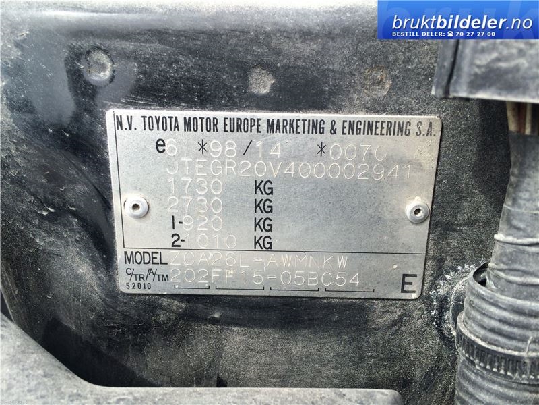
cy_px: 202
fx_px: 452
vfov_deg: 48.2
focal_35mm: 29
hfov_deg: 61.7
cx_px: 270
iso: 32
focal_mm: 4.15
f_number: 2.2
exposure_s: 1/427
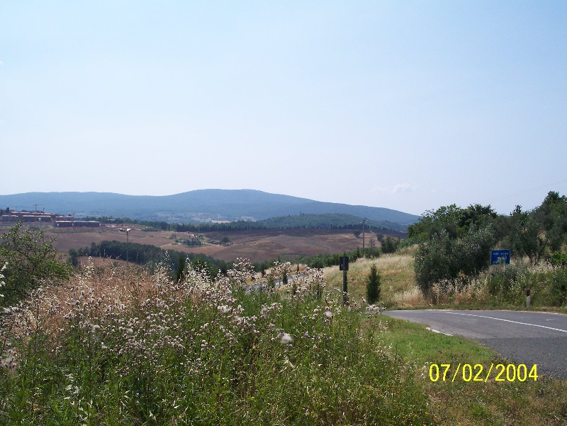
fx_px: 622
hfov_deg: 49.0
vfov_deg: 37.7
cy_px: 213
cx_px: 284
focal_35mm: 38
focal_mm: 8
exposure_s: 1/1000
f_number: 4.8
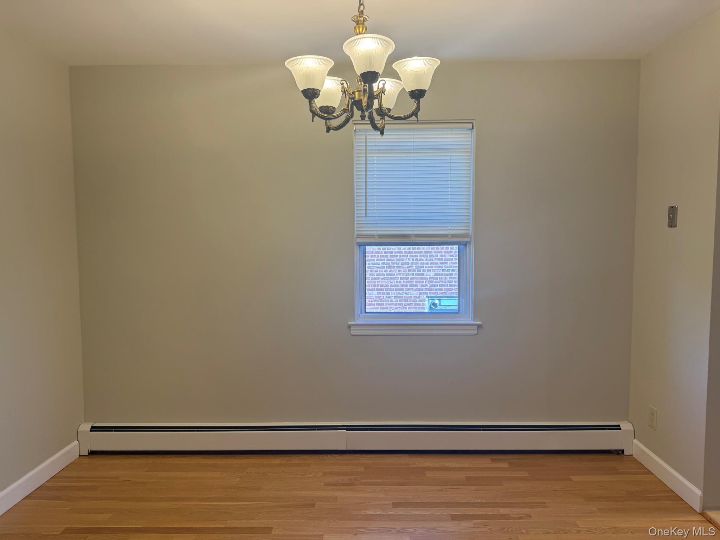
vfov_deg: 56.8
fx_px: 499
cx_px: 360
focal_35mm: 24
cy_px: 270
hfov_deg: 71.6
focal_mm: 6.76
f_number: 1.78
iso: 100
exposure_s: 1/257
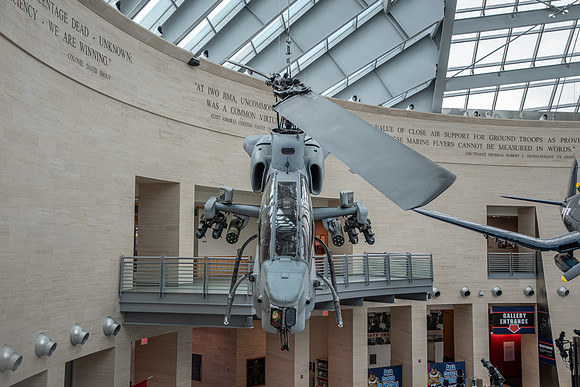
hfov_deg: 44.8
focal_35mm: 44
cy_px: 194
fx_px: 704
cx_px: 290
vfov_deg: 30.7
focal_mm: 28
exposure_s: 1/100
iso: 110
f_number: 3.5
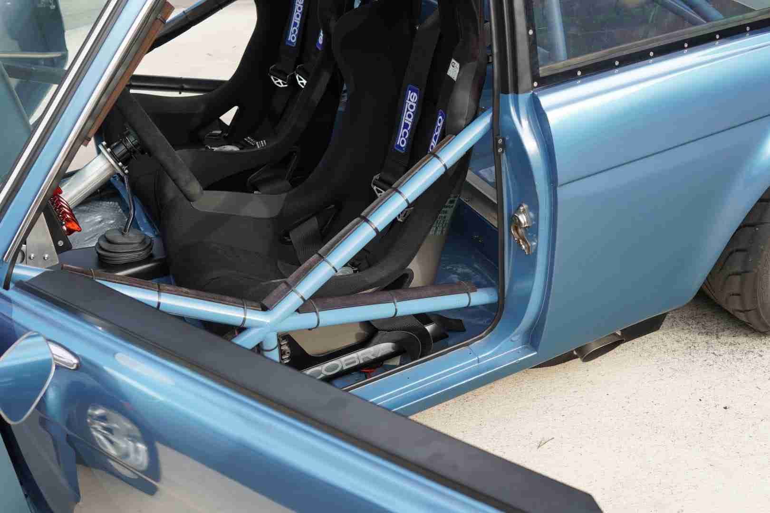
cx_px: 385
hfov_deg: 43.6
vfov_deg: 29.9
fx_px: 962
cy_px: 256
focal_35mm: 45
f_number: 4
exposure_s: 1/60
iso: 100
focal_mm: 30
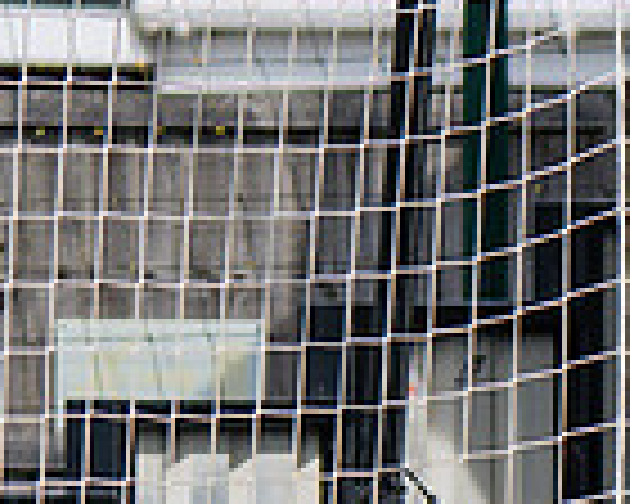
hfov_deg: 0.7
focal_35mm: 2705
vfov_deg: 0.6
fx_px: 50436
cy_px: 835
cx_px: 1124
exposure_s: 1/2000
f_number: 2.8
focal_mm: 300
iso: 125
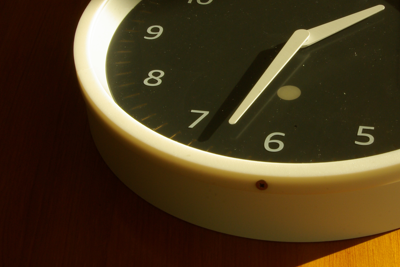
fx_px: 855
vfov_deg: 17.8
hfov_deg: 26.2
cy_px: 86
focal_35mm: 77
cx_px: 273
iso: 200
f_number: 27
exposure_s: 1/10
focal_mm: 31
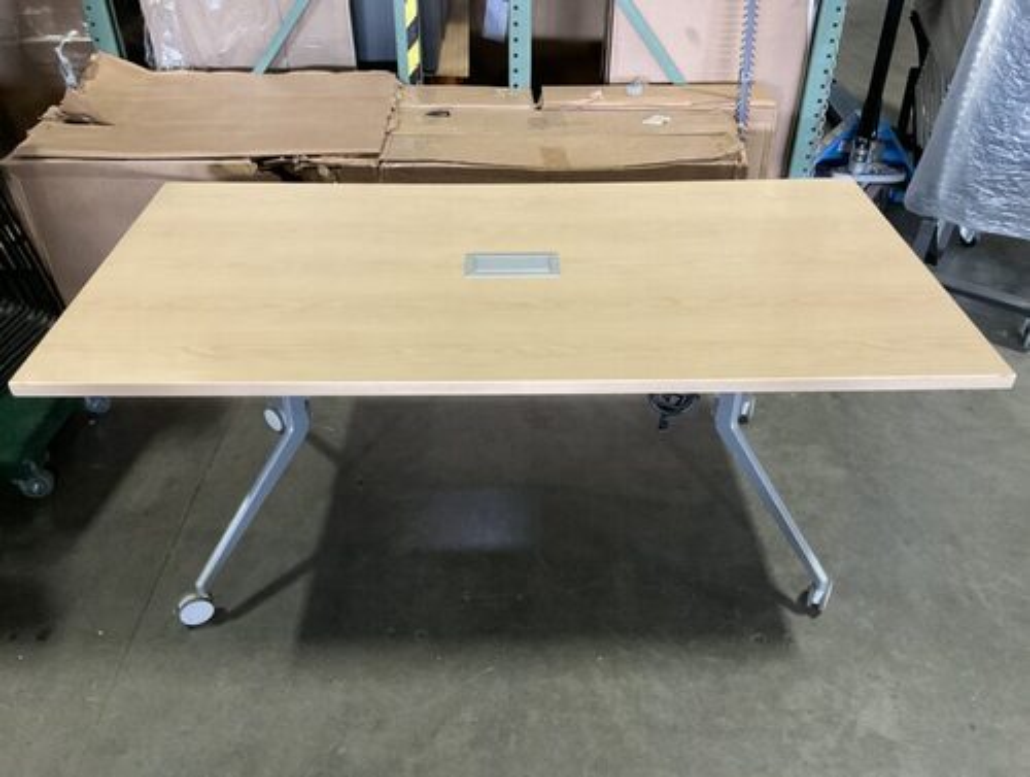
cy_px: 388
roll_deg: -1.1
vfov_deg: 48.4
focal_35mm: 29
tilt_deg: -36.3
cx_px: 515
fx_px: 865
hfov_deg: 61.6
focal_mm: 3
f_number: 1.8
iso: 250
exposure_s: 1/60
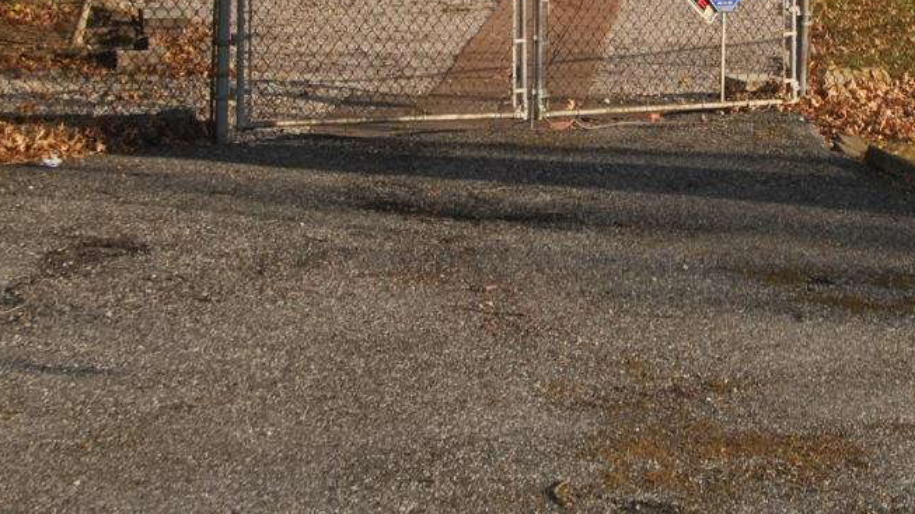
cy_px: -122
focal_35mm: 112
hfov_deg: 18.8
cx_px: 810
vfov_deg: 10.6
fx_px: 2717
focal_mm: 24
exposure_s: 1/200
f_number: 8
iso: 100
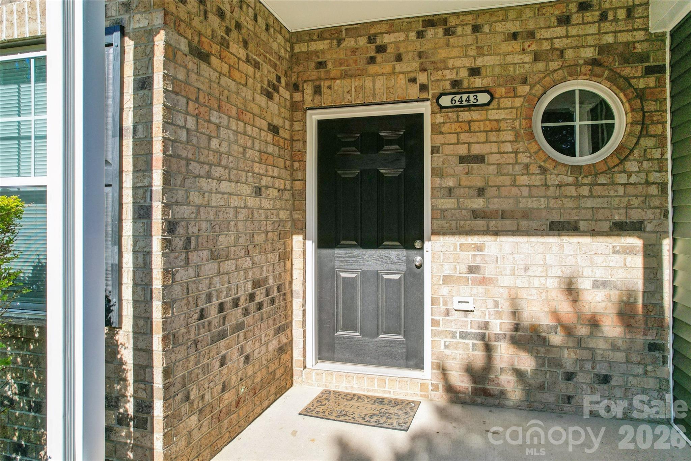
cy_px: 230
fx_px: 422
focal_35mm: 22
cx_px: 346
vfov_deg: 57.2
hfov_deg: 78.6
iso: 100
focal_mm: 8.4
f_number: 2.8
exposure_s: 1/125
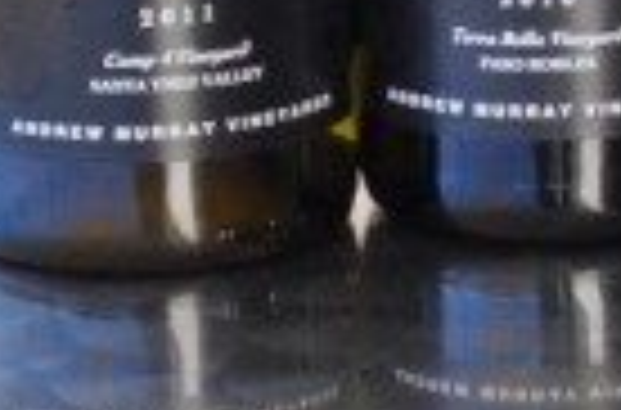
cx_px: 1148
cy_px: -439
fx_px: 5811
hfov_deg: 6.0
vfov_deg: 4.0
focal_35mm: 338
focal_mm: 50
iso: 220
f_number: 5.6
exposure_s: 1/125
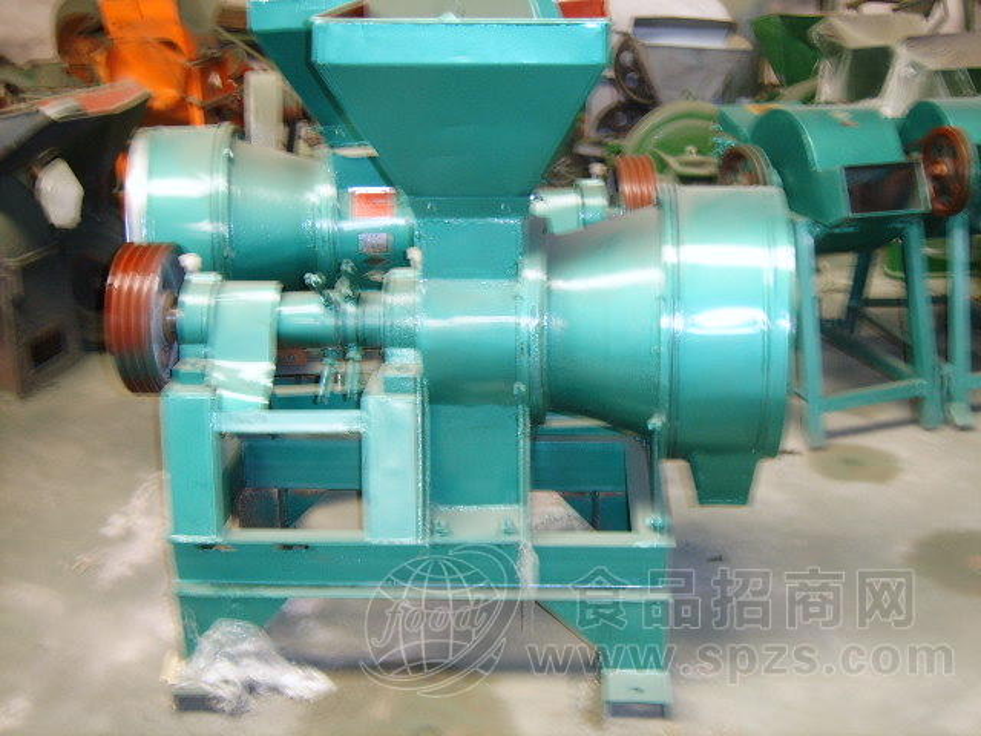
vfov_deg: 32.2
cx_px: 490
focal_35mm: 45
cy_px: 368
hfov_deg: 42.1
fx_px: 1275
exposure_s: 1/3
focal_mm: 7.5
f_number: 3.1
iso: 50
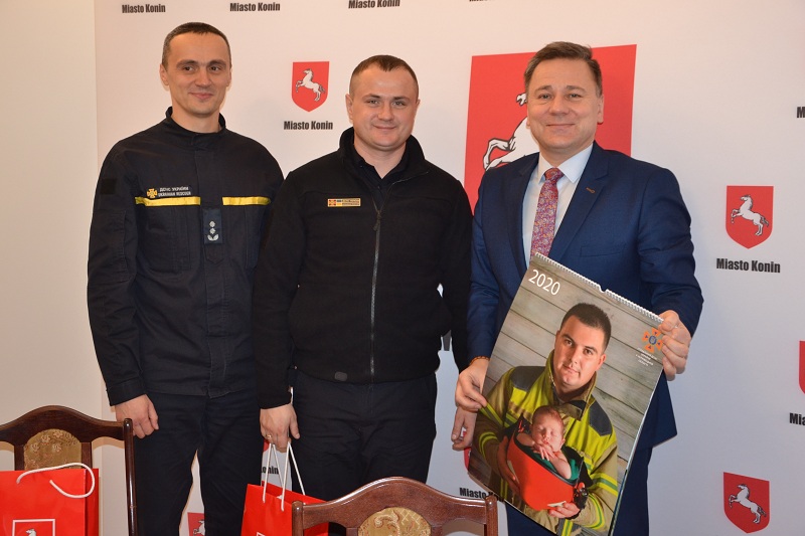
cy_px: 268
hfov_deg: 38.9
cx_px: 402
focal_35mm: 51
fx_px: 1140
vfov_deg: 26.5
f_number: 5
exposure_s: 1/60
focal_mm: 34
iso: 800
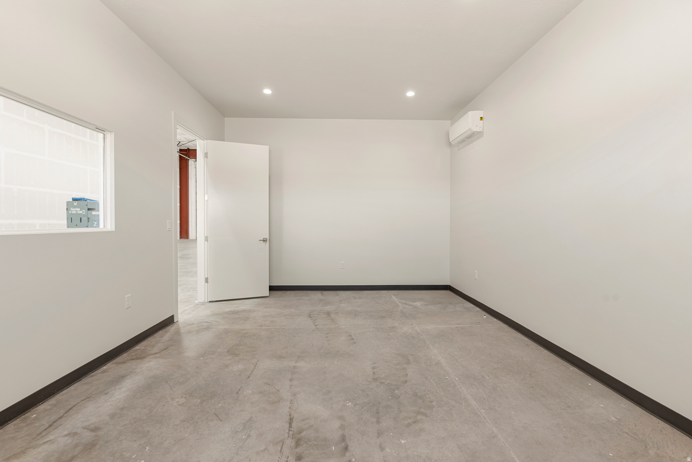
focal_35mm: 16
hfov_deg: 96.7
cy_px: 231
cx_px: 346
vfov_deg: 73.7
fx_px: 308
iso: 200
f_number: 8
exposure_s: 1/5
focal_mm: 16
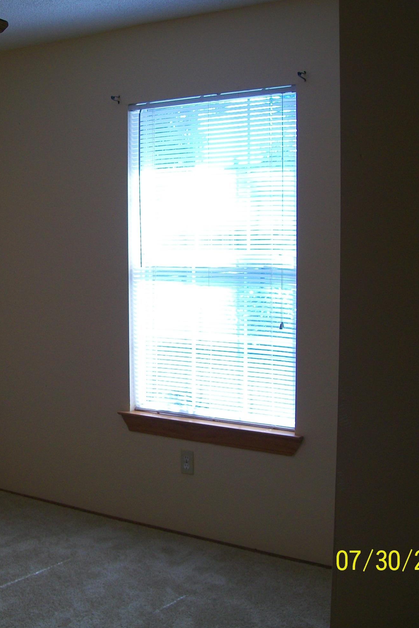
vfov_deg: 41.1
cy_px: 312
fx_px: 838
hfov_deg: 27.5
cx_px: 82
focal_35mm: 48
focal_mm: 6.1
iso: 64
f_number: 2.7
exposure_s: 1/100
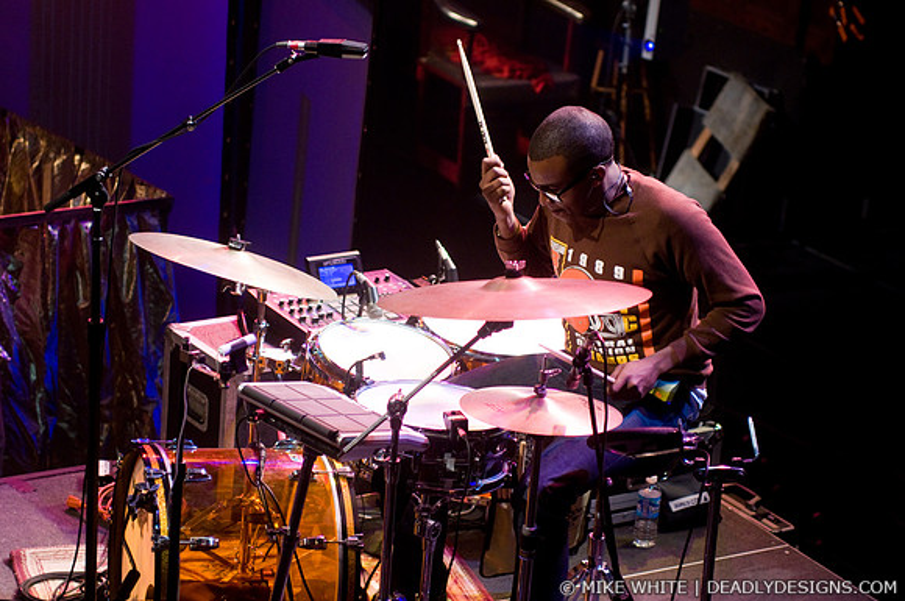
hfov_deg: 19.5
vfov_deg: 13.0
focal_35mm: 105
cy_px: 300
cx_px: 452
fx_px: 2636
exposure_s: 1/250
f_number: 2.8
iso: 640
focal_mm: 70
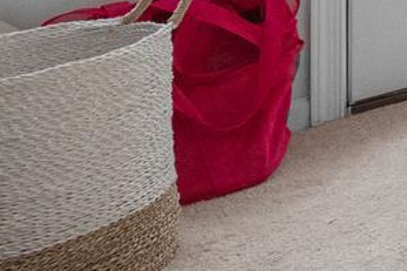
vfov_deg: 11.7
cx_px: 1317
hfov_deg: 10.5
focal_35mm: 97
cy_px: -363
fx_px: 1096
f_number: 8
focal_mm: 14
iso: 1600
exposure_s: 1/160
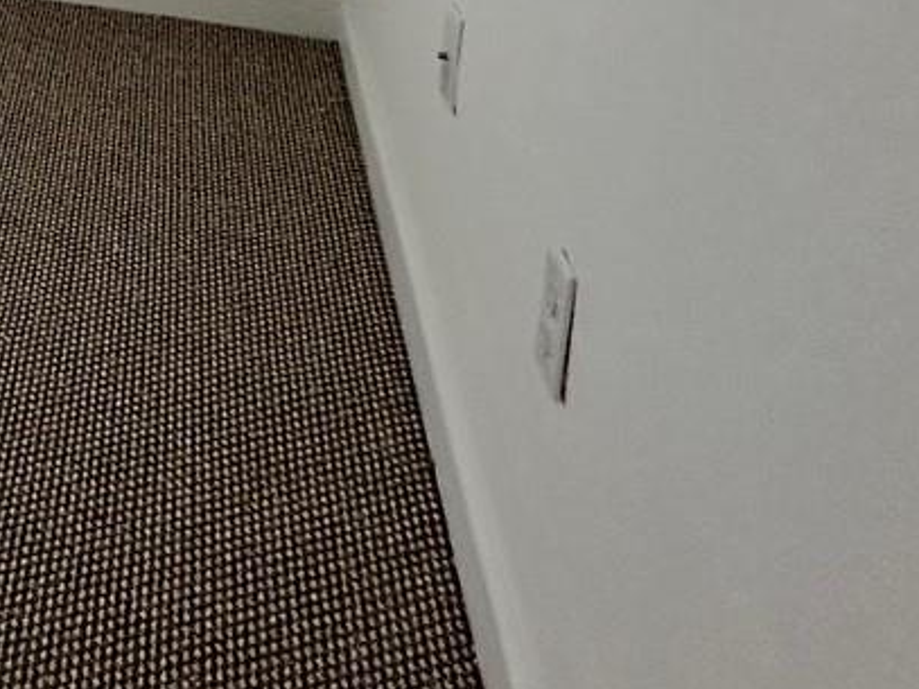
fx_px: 1460
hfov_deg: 22.2
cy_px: -332
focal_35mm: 55
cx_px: -707
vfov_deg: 22.1
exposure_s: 1/300
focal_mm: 2.22
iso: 40
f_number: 2.2
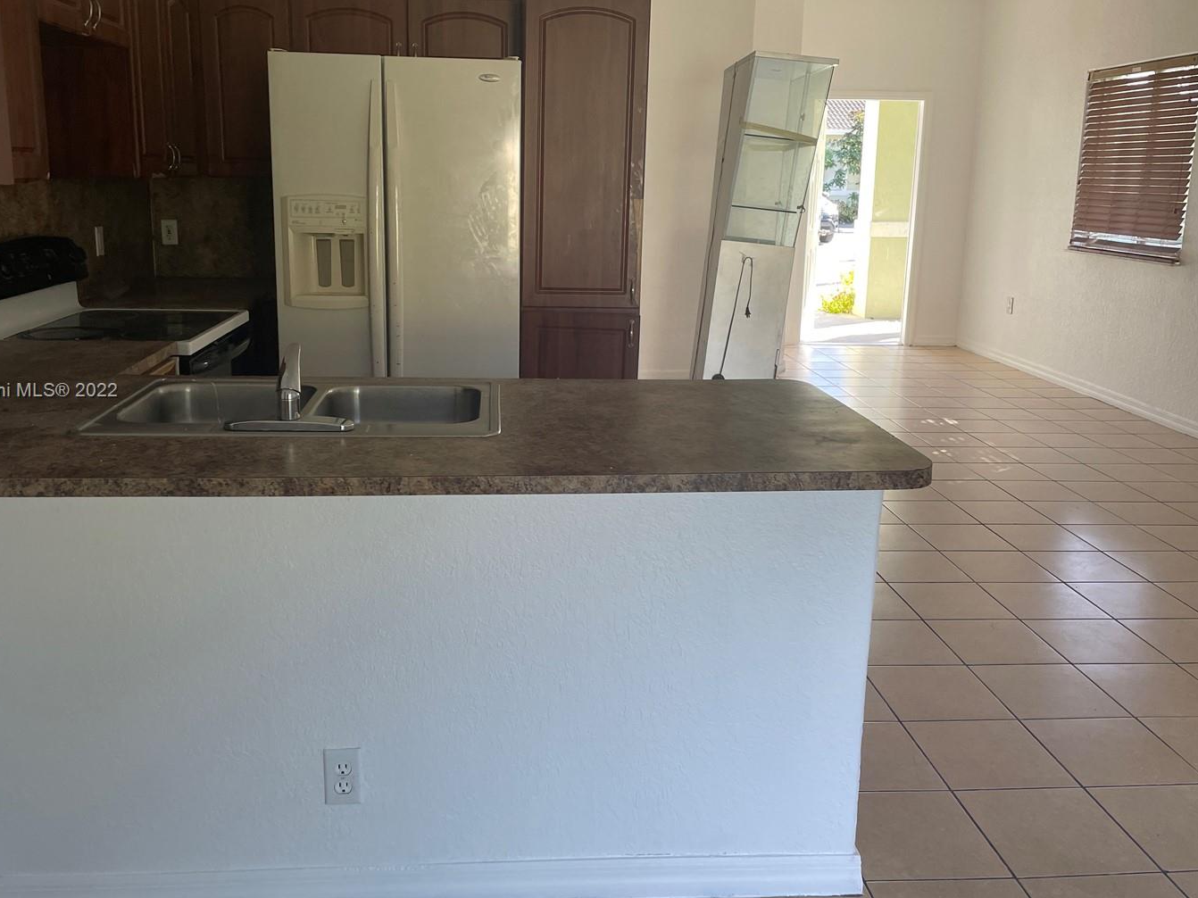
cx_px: 546
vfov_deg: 45.3
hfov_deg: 58.3
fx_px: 1073
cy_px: 392
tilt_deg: -11.9
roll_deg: -0.5
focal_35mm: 31
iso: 80
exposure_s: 1/121
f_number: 1.6
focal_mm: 4.2
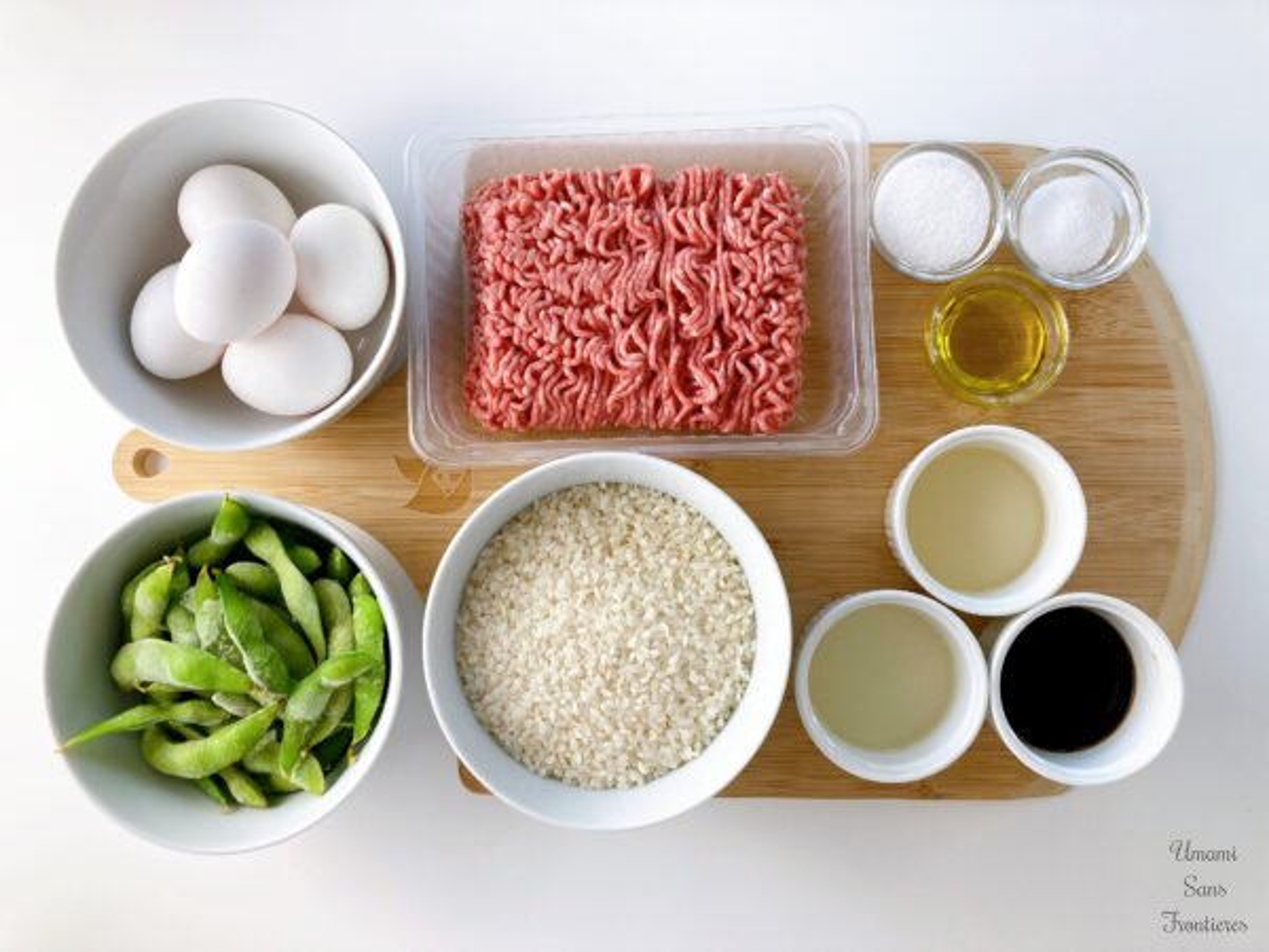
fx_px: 1026
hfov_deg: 63.4
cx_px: 634
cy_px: 476
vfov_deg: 49.7
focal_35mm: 28
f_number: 1.8
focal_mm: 3.99
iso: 40
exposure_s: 1/100
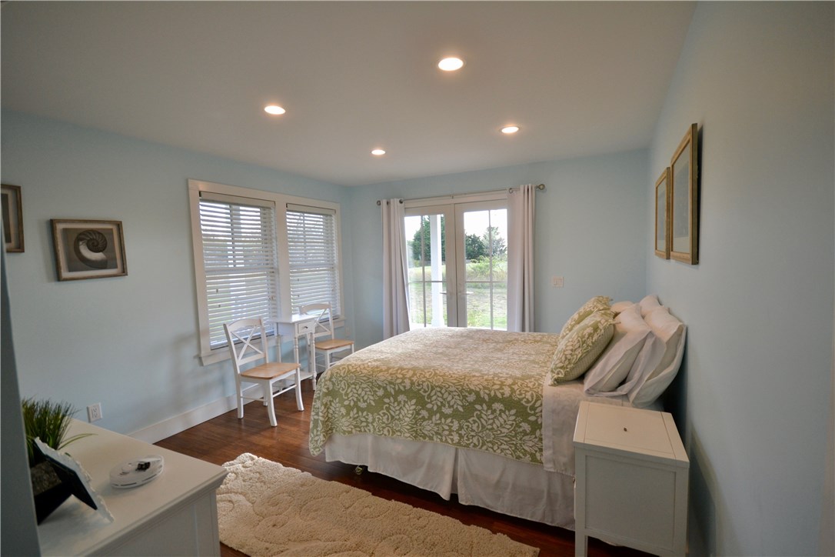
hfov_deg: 95.0
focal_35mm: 16
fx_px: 383
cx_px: 418
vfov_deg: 72.1
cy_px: 278
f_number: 5
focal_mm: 11
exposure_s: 1/100
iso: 400
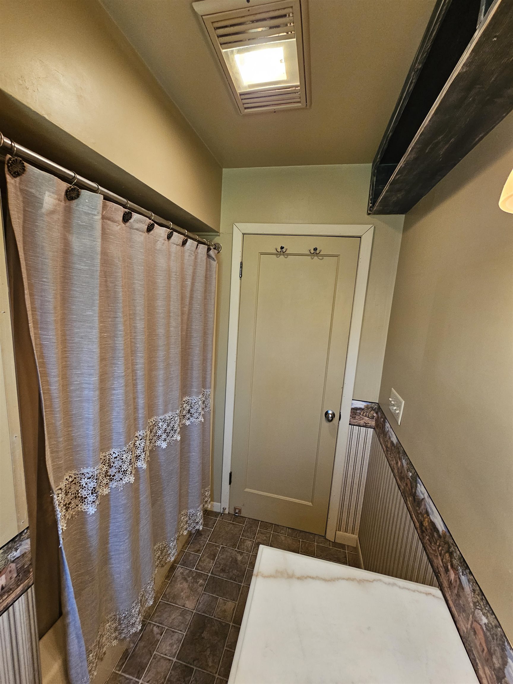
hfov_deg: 89.9
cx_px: 256
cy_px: 342
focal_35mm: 13
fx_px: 257
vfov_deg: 106.2
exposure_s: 1/30
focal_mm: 2.2
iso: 320
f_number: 2.2
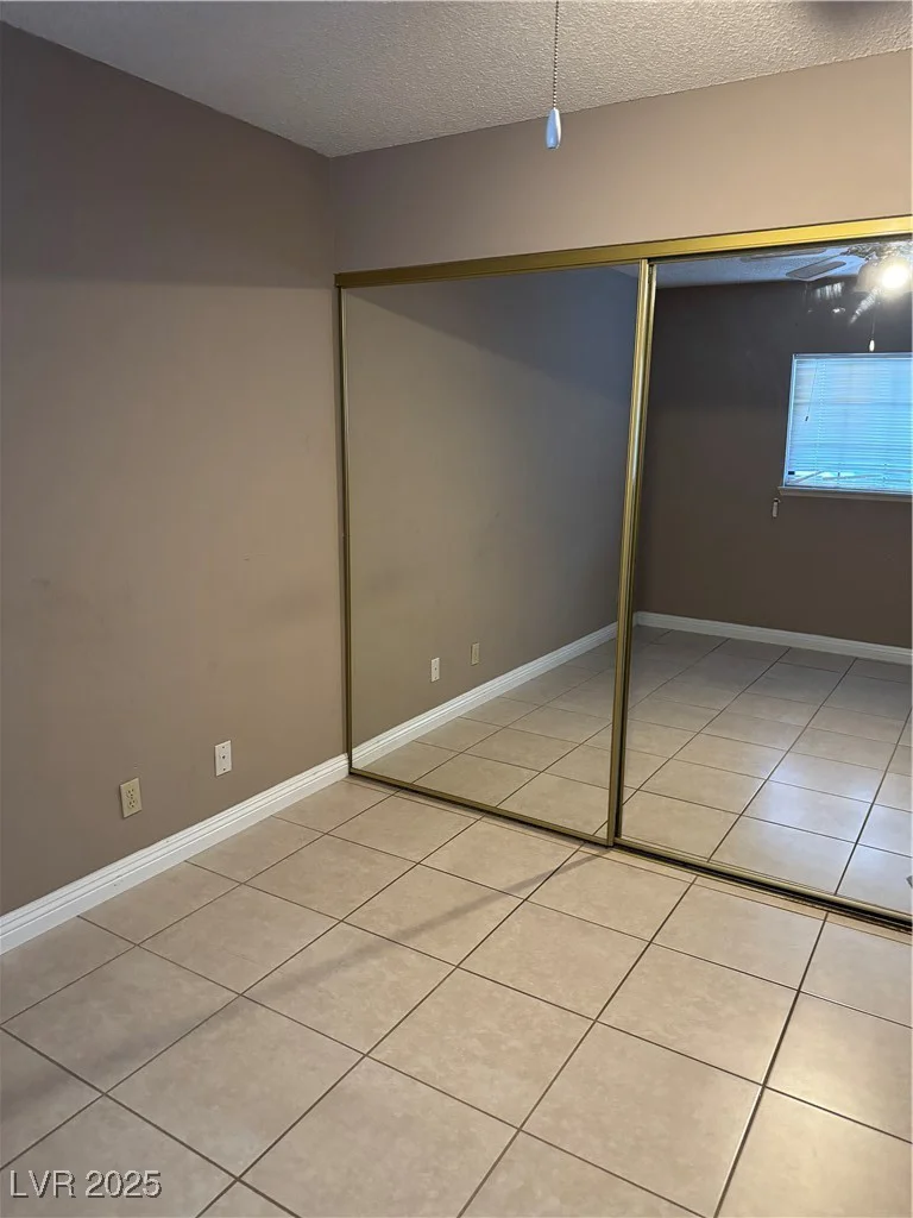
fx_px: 844
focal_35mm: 24
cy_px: 609
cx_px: 456
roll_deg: +0.0
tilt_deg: -12.2
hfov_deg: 56.8
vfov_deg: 71.6
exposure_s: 1/40
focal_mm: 6.76
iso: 640
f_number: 1.78
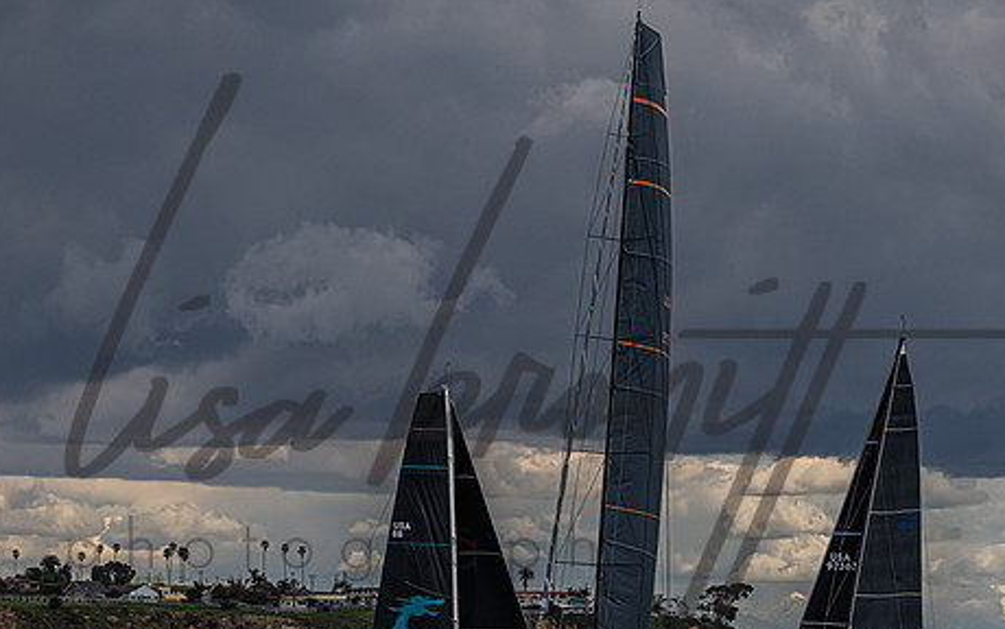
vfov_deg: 6.3
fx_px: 5727
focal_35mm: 209
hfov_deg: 10.0
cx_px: 609
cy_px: 442
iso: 400
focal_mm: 120
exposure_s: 1/5000
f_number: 5.6
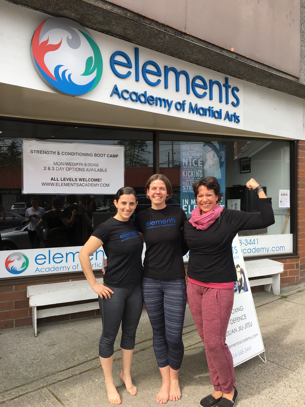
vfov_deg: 61.7
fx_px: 341
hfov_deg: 48.2
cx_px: 152
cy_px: 204
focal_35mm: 29
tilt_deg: -1.2
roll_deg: +1.0
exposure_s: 1/651
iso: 25
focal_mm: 4.15
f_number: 2.2
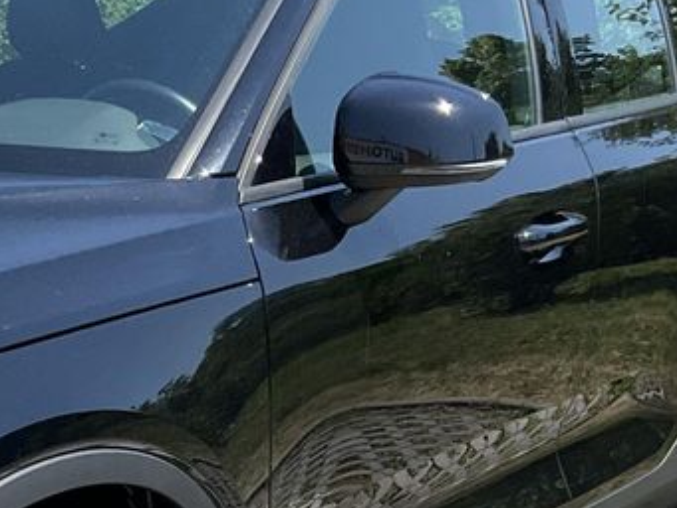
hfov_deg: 18.3
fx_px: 1996
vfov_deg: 14.4
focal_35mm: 102
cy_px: 460
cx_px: -127
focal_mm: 3
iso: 25
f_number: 1.8
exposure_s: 1/929
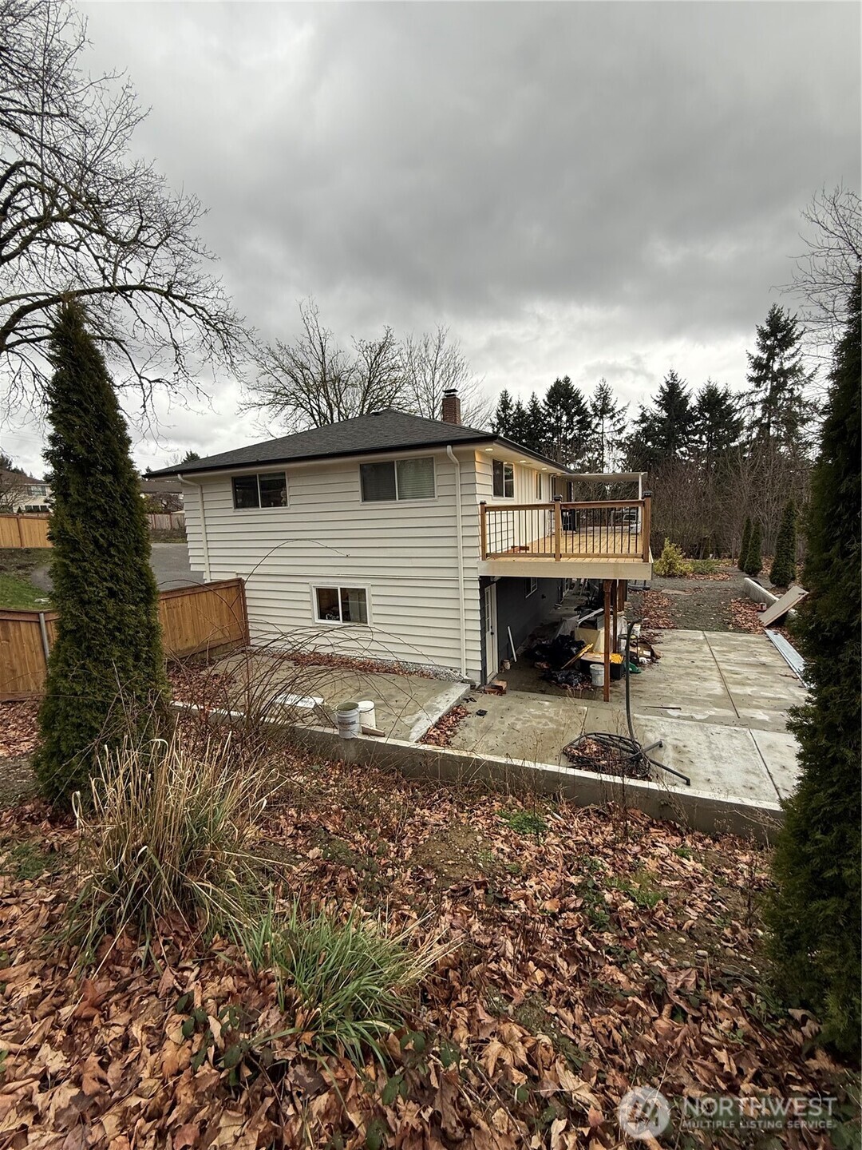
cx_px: 431
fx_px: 465
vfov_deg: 102.1
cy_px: 575
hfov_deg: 85.7
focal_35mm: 14
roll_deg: +1.8
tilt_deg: -7.1
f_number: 2.2
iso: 25
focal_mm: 2.22
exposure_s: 1/153
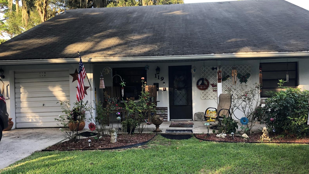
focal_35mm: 31
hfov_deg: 62.6
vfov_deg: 37.8
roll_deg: +0.9
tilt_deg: +0.7
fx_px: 254
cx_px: 156
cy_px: 94
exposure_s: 1/120
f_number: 1.8
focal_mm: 3.99
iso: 50
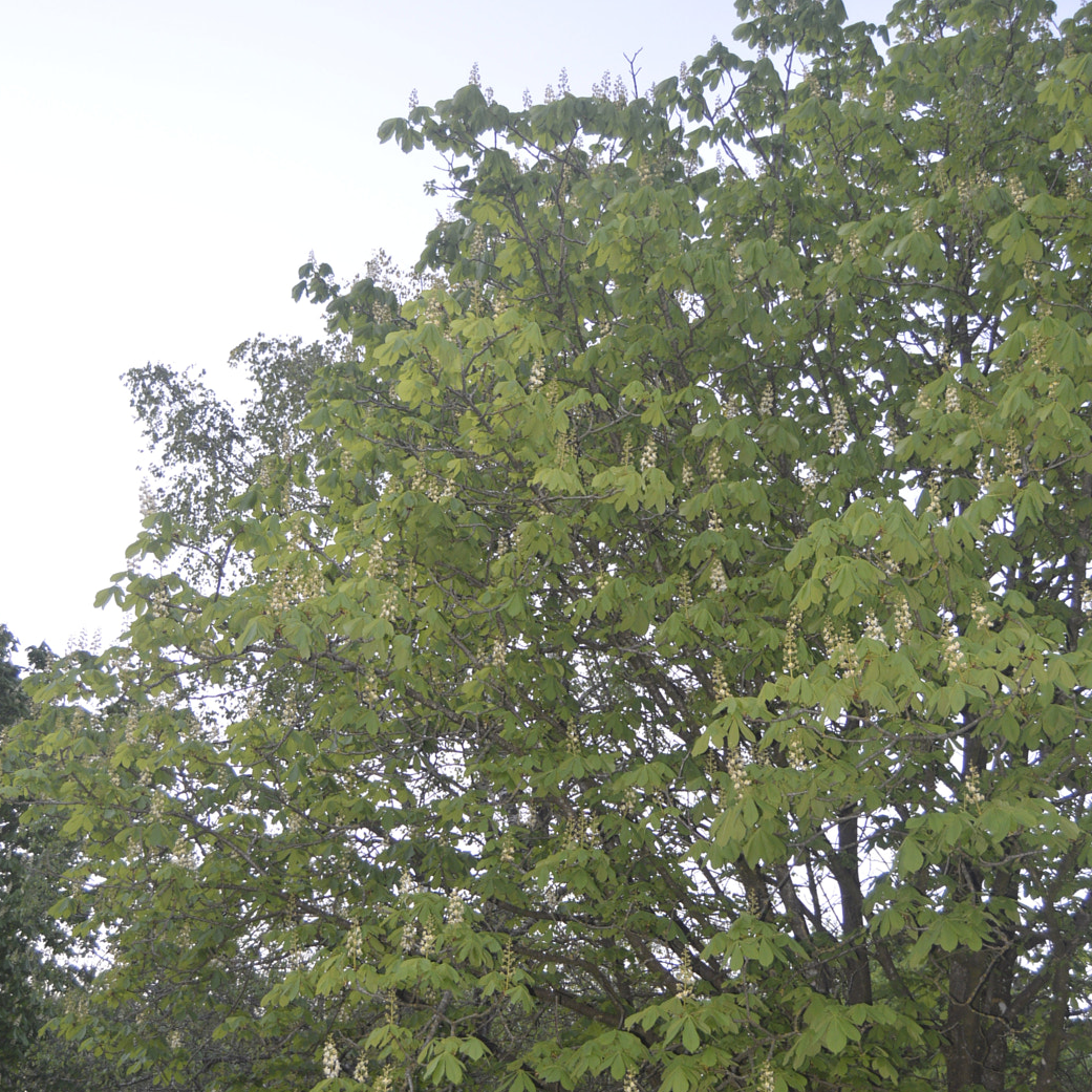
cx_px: 551
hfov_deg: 36.1
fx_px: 1677
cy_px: 620
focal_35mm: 47
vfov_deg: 36.0
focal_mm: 24
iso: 360
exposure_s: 1/125
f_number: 4
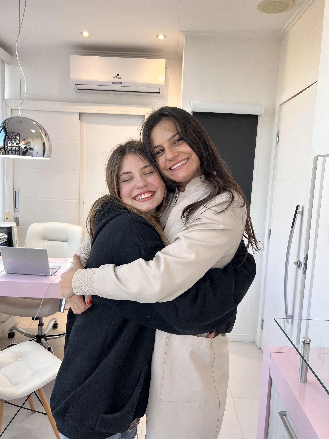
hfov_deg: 53.1
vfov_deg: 67.3
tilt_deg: -6.3
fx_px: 329
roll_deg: -1.7
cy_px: 220
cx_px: 164
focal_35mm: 26
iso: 100
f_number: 1.5
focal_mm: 5.7
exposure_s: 1/120
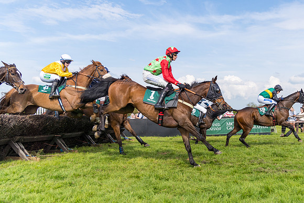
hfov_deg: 53.7
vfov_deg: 38.5
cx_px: 214
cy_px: 116
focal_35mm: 34
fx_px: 290
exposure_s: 1/3200
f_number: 4
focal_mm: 24
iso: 320
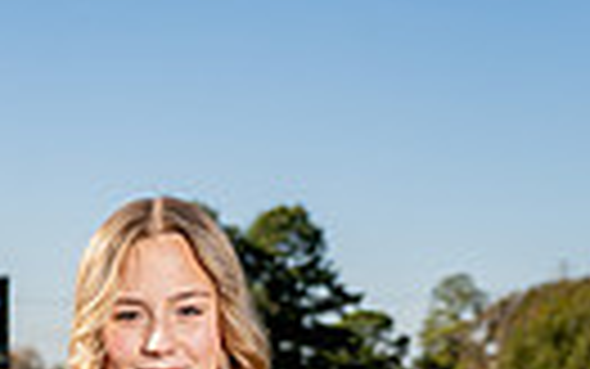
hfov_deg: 14.7
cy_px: 936
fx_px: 2252
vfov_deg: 8.4
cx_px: 45
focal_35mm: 140
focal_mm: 40
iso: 100
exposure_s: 1/1000
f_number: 4
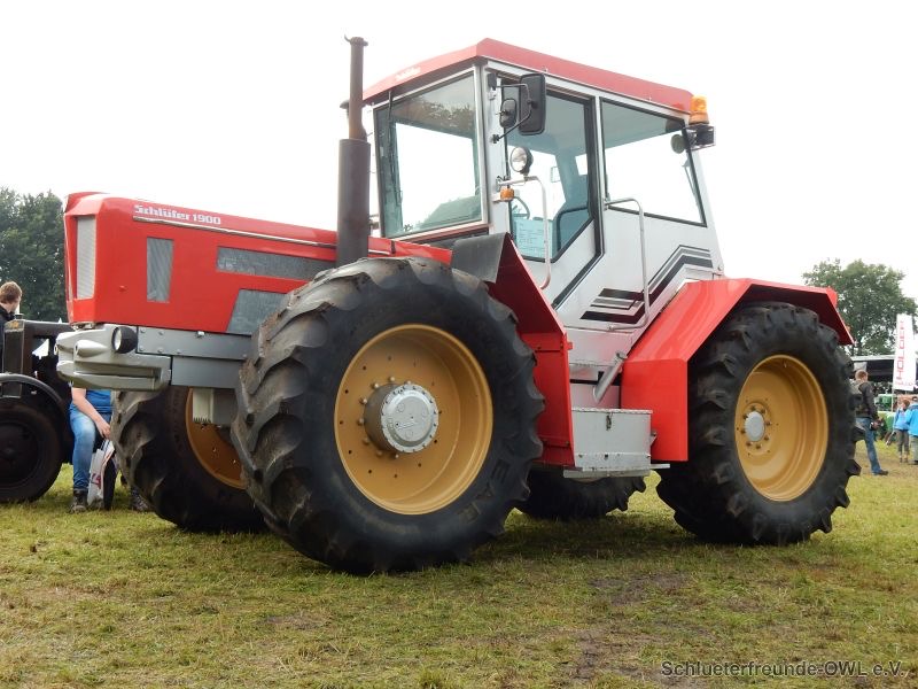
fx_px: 1140
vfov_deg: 33.6
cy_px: 344
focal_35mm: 43
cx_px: 459
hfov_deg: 43.9
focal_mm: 7.6
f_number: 4.2
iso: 125
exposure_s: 1/250
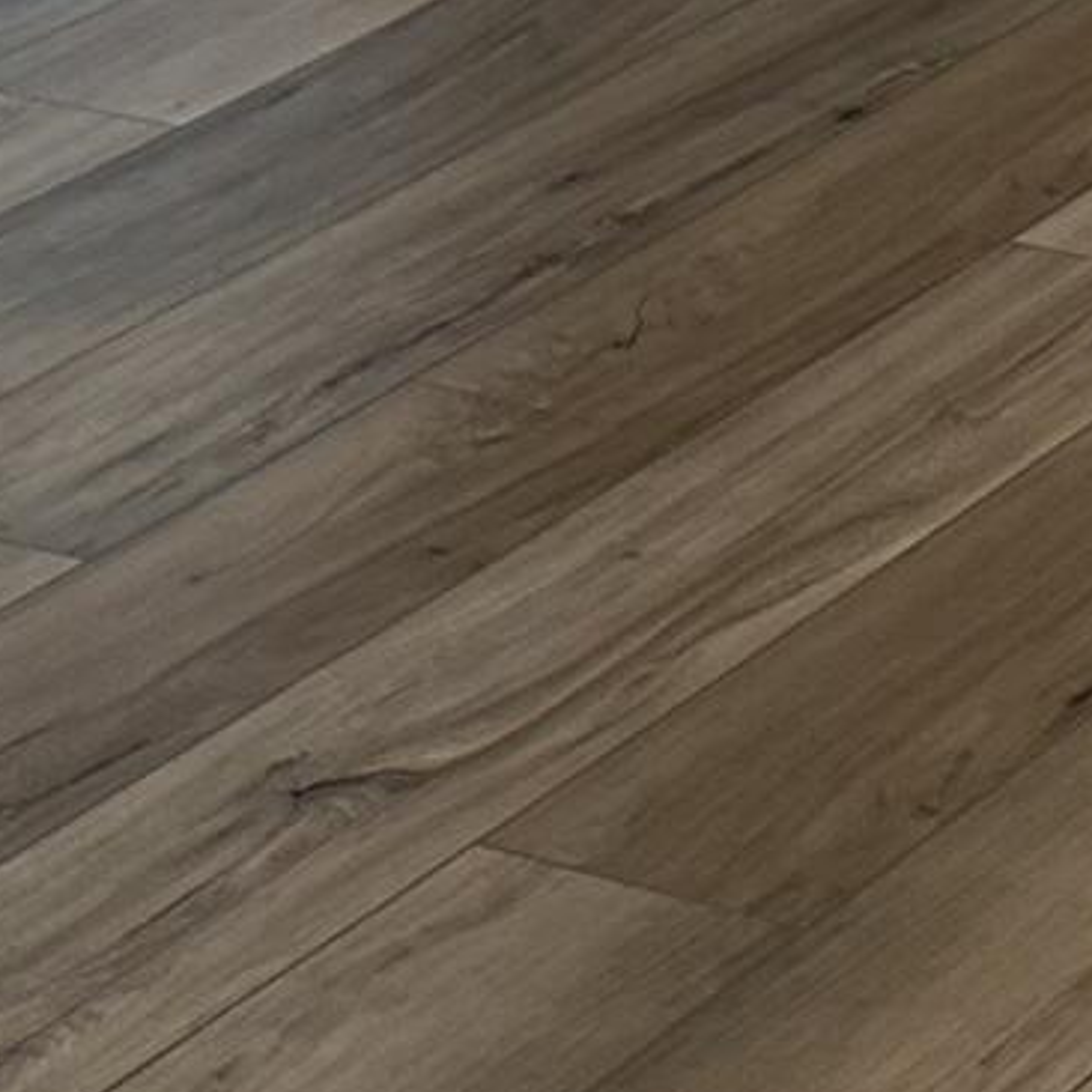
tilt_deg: -2.8
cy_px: -1856
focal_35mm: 174
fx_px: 6210
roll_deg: +0.6
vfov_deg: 8.8
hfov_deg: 9.8
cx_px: 1638
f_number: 1.78
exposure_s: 1/125
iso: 100
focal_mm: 6.86
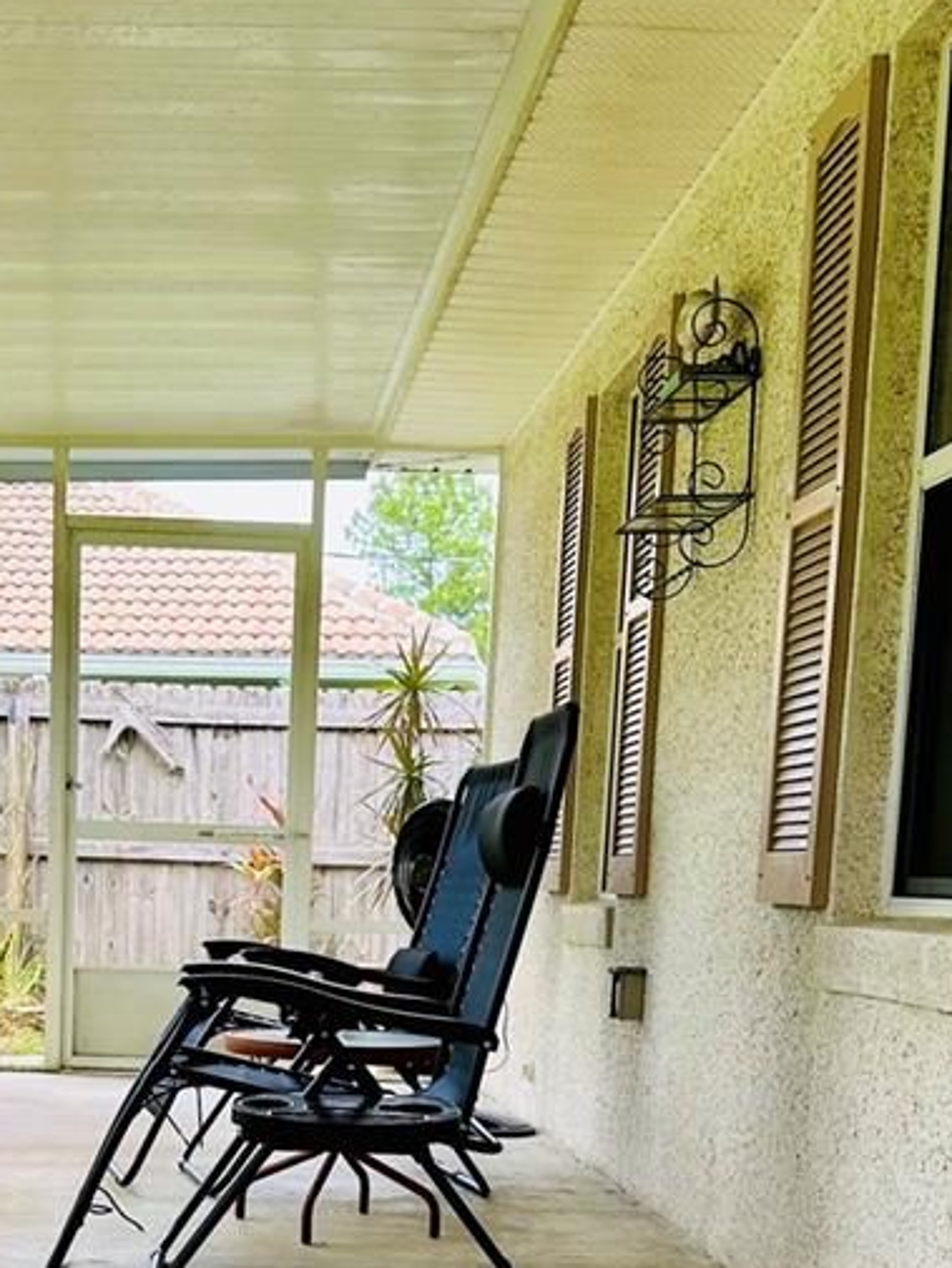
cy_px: 1155
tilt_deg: -7.5
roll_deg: -3.1
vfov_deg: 32.0
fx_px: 2089
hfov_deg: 25.3
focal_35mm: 57
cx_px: 219
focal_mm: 6.86
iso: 80
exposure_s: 1/208
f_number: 1.78
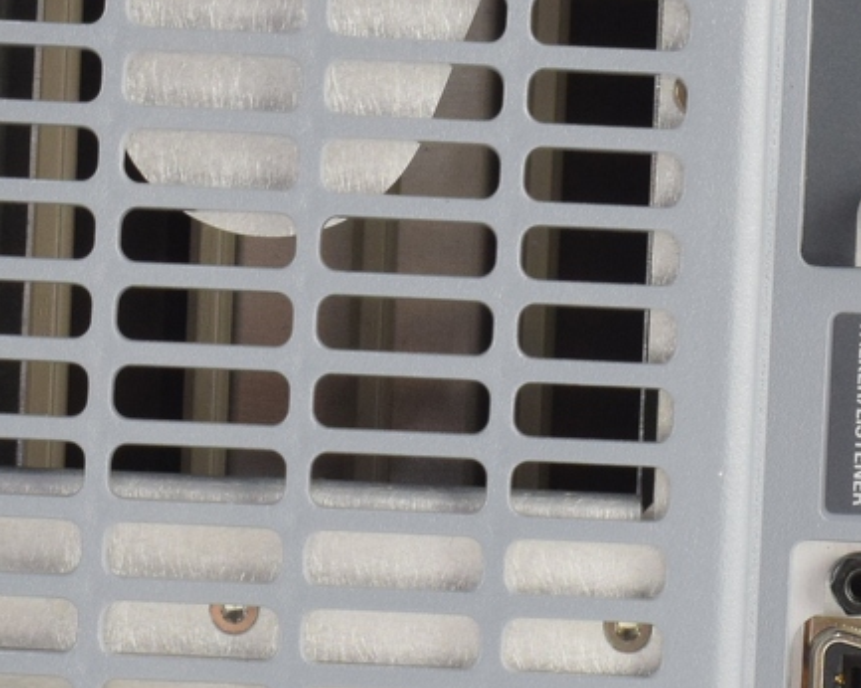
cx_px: 537
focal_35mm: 253
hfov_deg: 7.6
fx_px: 6444
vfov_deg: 6.1
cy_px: 337
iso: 500
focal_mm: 38
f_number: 10
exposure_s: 1/30
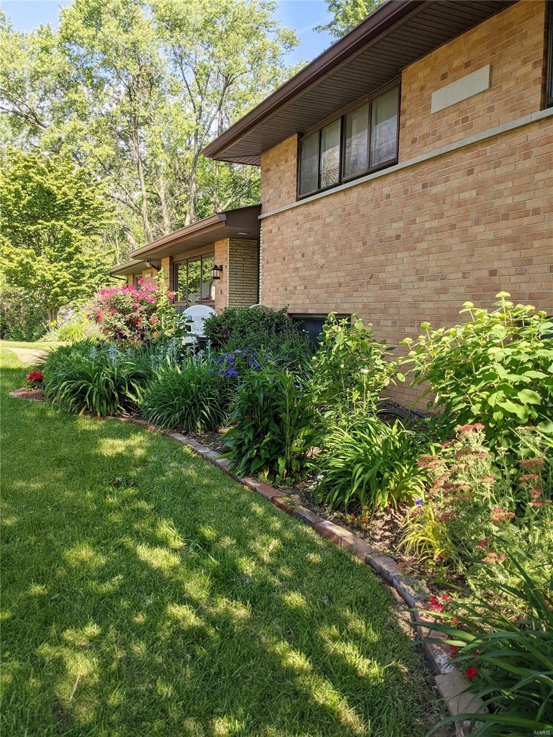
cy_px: 368
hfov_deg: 51.4
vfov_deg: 65.3
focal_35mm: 27
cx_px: 276
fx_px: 575
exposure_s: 1/939
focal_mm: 4.38
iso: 45
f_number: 1.73
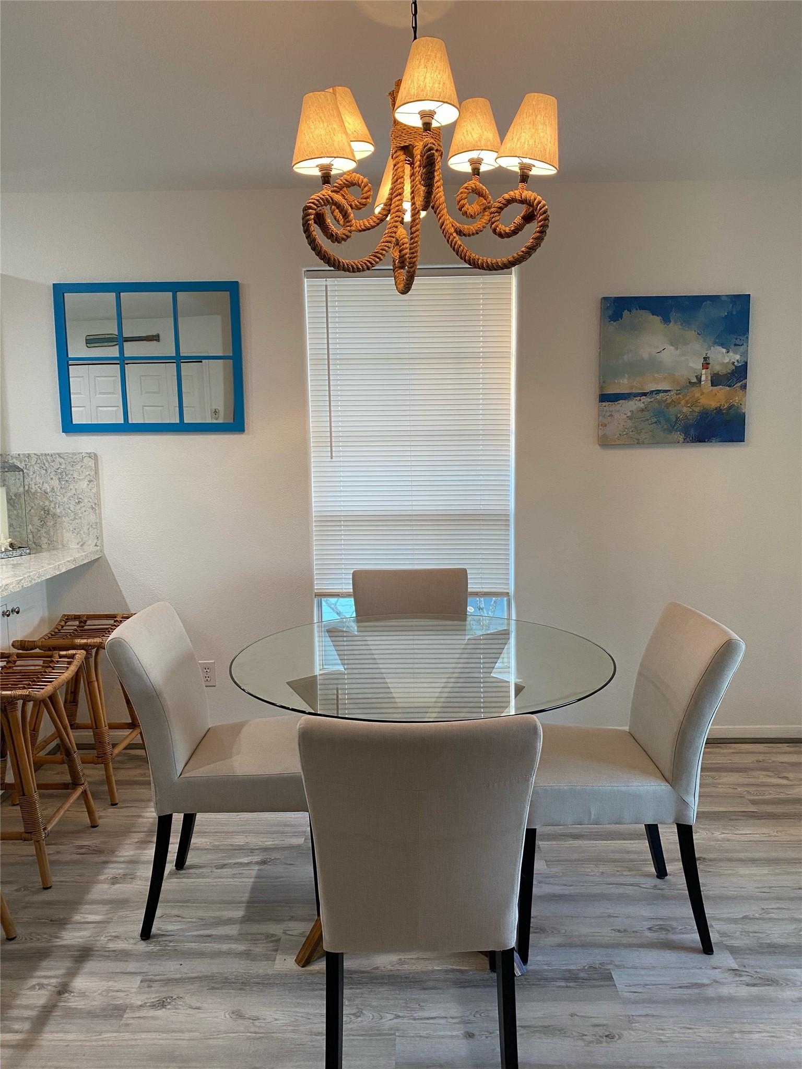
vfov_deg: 67.3
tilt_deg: -6.2
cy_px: 534
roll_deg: +0.7
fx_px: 803
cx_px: 401
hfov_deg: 53.1
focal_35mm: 26
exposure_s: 1/60
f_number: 1.8
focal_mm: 4.25
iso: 80
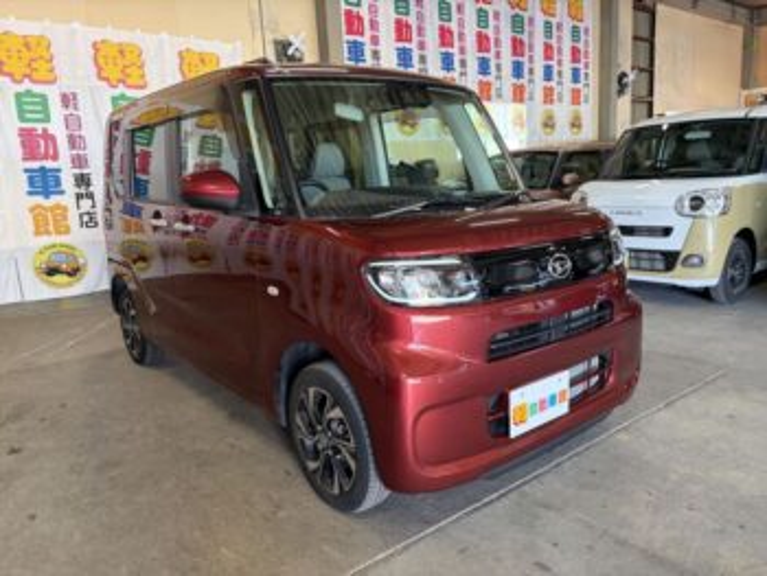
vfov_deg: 53.1
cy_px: 288
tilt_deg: -10.6
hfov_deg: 67.3
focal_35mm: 26
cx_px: 384
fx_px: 576
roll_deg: +3.2
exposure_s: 1/60
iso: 200
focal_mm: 5.96
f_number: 1.6
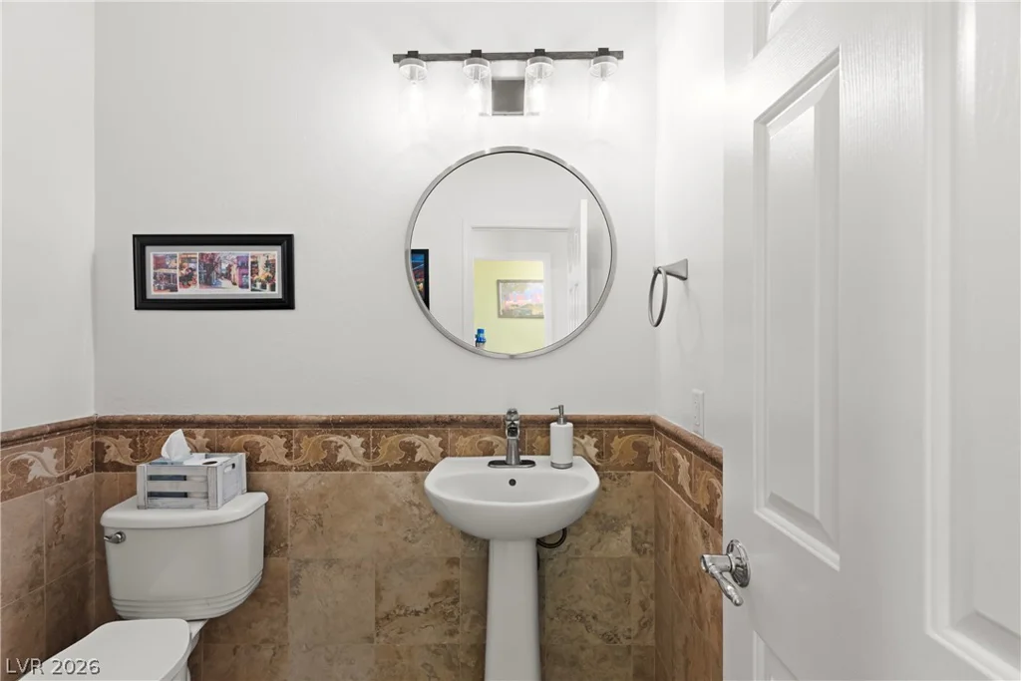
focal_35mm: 17
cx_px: 510
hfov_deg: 93.3
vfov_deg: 70.5
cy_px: 340
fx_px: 482
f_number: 8
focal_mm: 17
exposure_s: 1/2
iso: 400
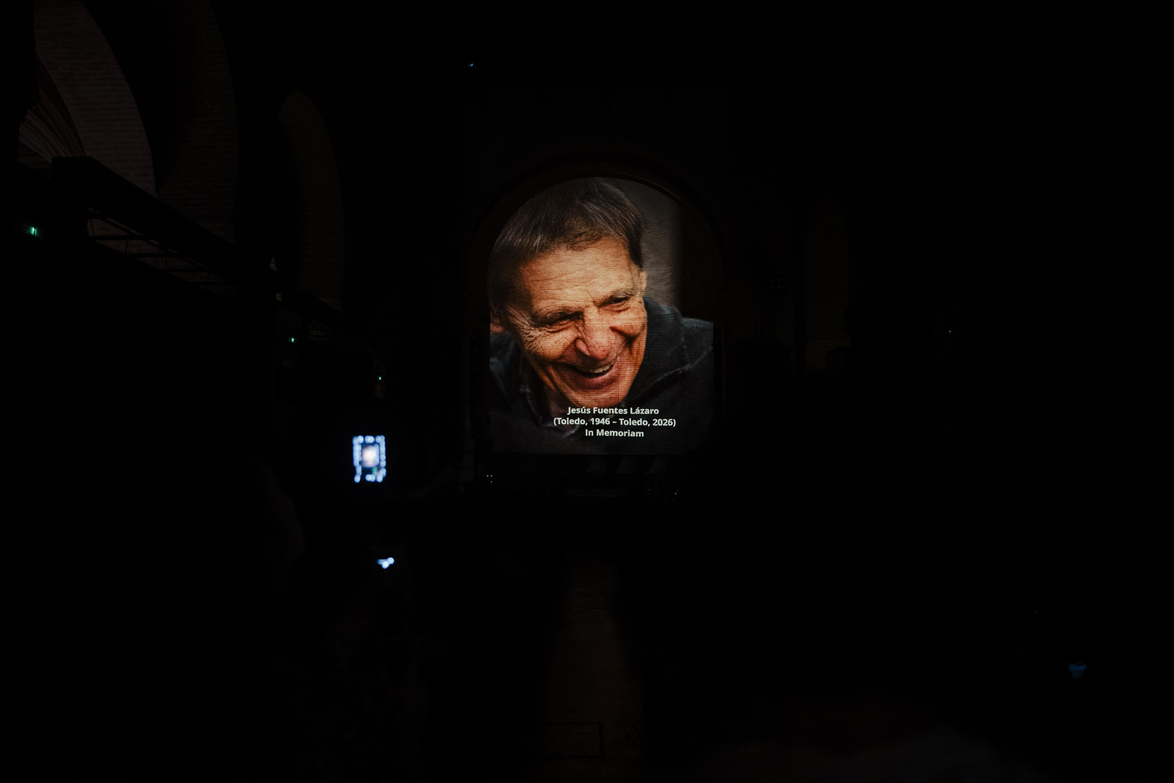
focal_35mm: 24
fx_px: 783
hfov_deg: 73.7
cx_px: 587
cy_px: 392
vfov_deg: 53.1
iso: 3200
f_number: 3.2
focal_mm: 24
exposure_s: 1/60
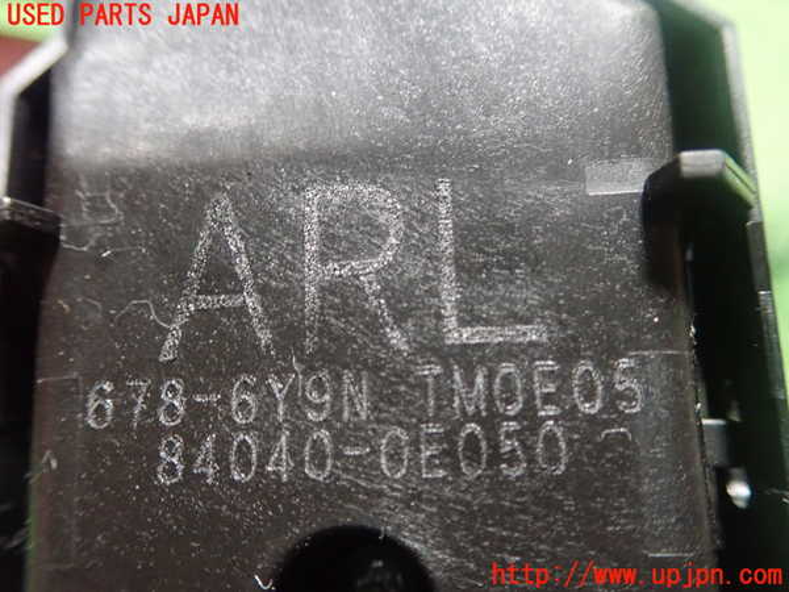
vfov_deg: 46.8
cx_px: 394
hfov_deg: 60.0
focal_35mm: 30
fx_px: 684
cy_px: 296
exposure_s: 1/40
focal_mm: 5.5
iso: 800
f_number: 2.3
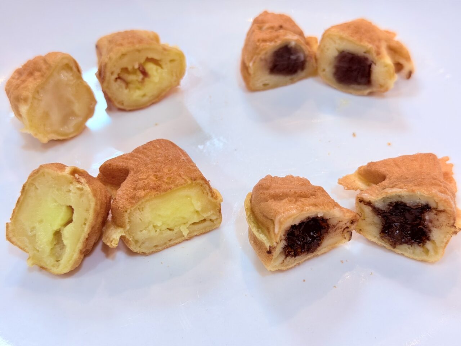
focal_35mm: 48
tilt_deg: -48.6
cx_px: 230
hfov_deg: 39.7
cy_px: 173
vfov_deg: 30.3
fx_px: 639
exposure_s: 1/60
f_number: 1.78
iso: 64
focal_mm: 6.76
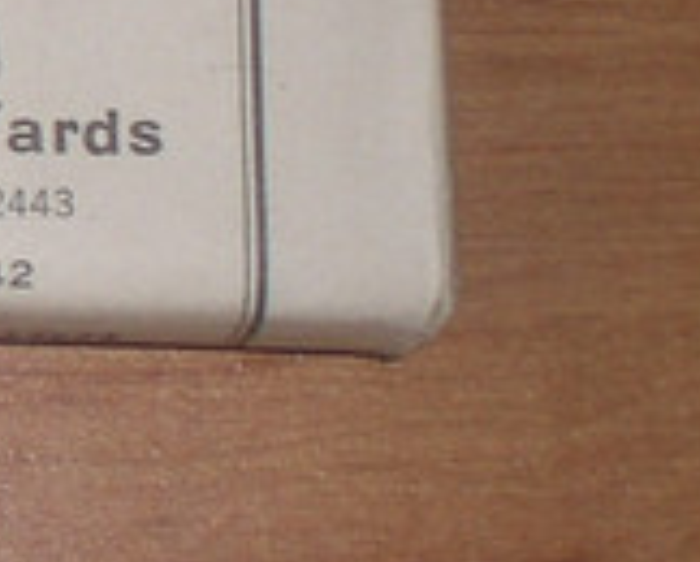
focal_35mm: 244
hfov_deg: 7.5
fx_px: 5061
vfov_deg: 6.3
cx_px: -866
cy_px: -220
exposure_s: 1/60
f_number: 3.1
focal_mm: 6.3
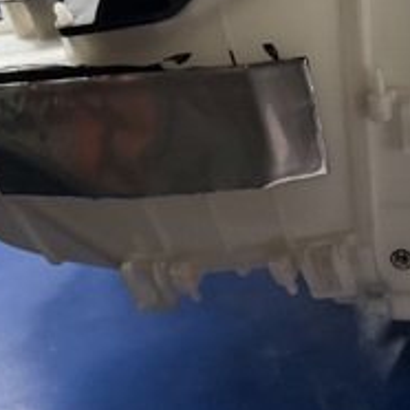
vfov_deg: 23.1
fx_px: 978
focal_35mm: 73
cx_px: 533
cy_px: 51
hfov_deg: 21.4
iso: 1000
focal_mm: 6.76
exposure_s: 1/38
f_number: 1.78
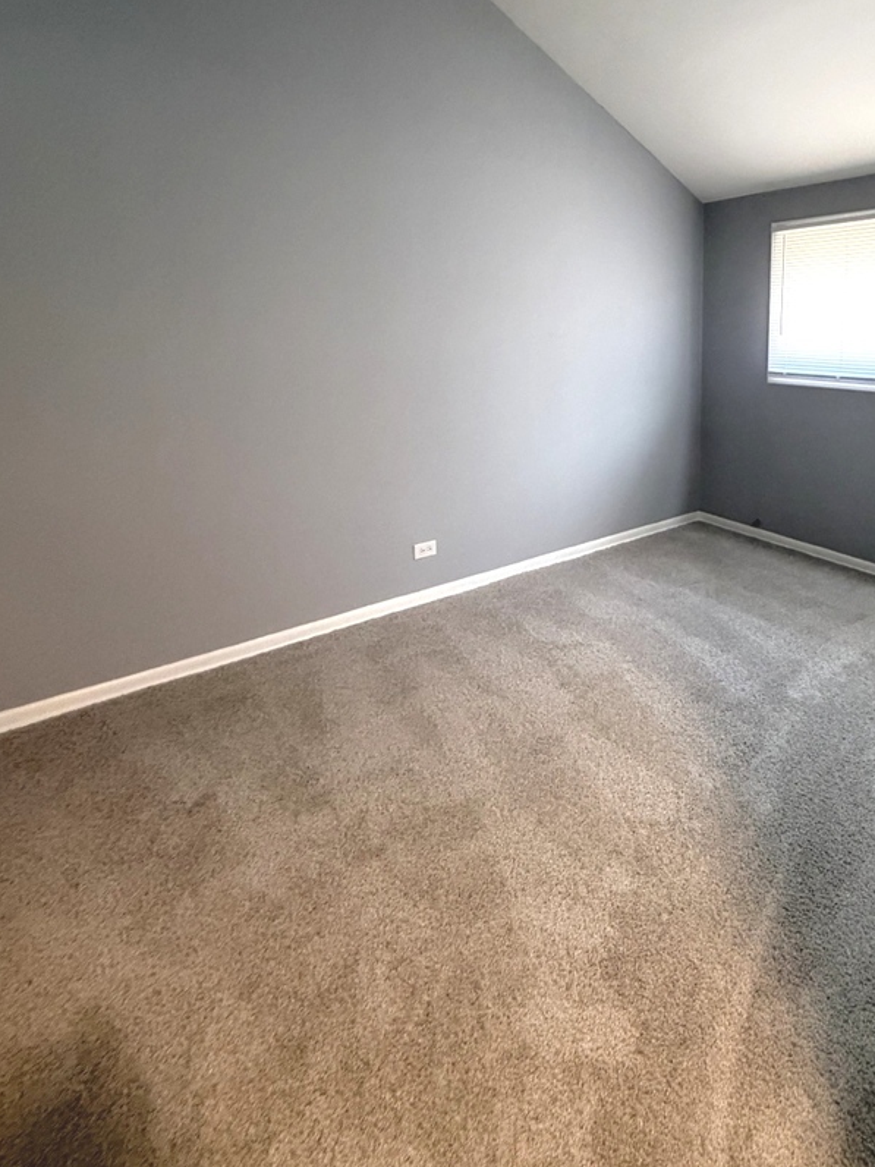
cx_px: 580
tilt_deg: -6.2
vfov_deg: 82.3
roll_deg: +0.6
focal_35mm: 19
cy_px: 408
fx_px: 640
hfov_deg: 66.9
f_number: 2.2
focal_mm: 2.22
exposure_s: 1/60
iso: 400
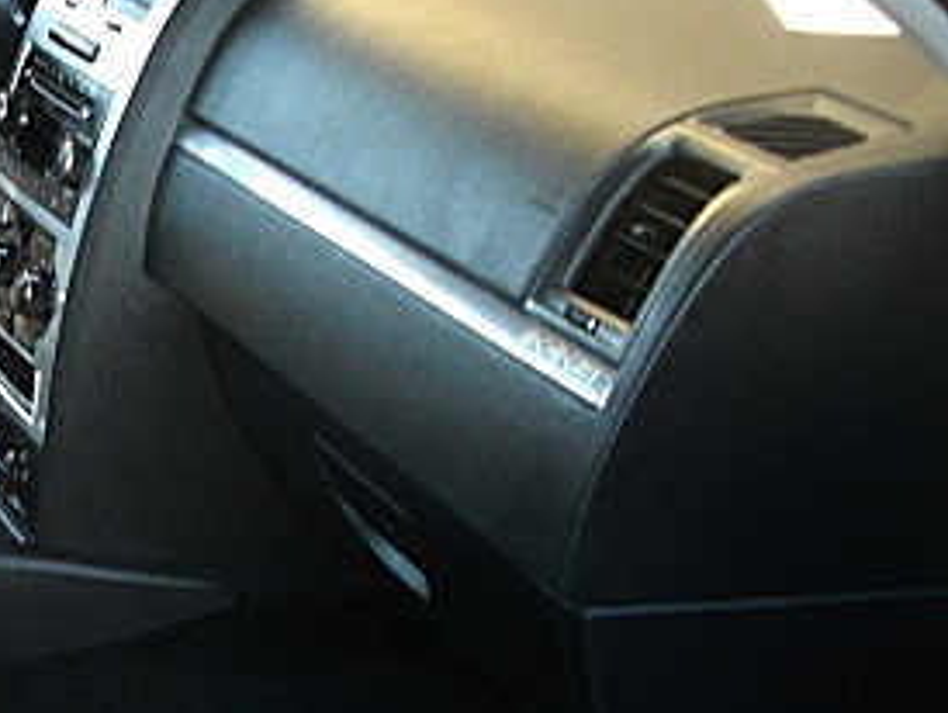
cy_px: 536
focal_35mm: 84
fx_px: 2302
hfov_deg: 21.7
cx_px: -156
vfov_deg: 17.5
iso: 200
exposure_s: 1/60
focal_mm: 6.3
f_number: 2.8
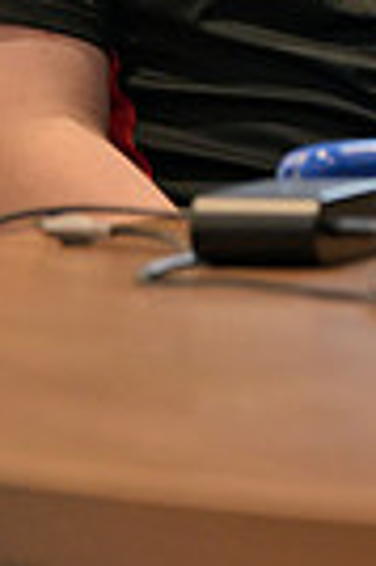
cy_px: -226
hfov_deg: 4.4
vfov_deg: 6.7
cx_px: 1052
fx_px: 4775
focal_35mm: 304
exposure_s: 1/250
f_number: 2.8
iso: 1600
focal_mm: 70
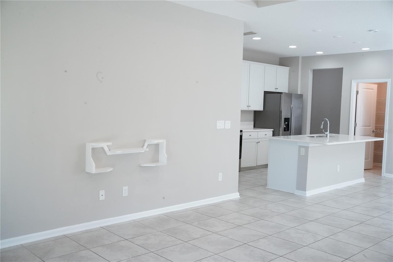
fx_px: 382
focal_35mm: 35
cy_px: 131
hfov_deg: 54.4
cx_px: 196
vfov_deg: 37.8
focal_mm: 35
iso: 6400
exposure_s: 1/60
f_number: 16
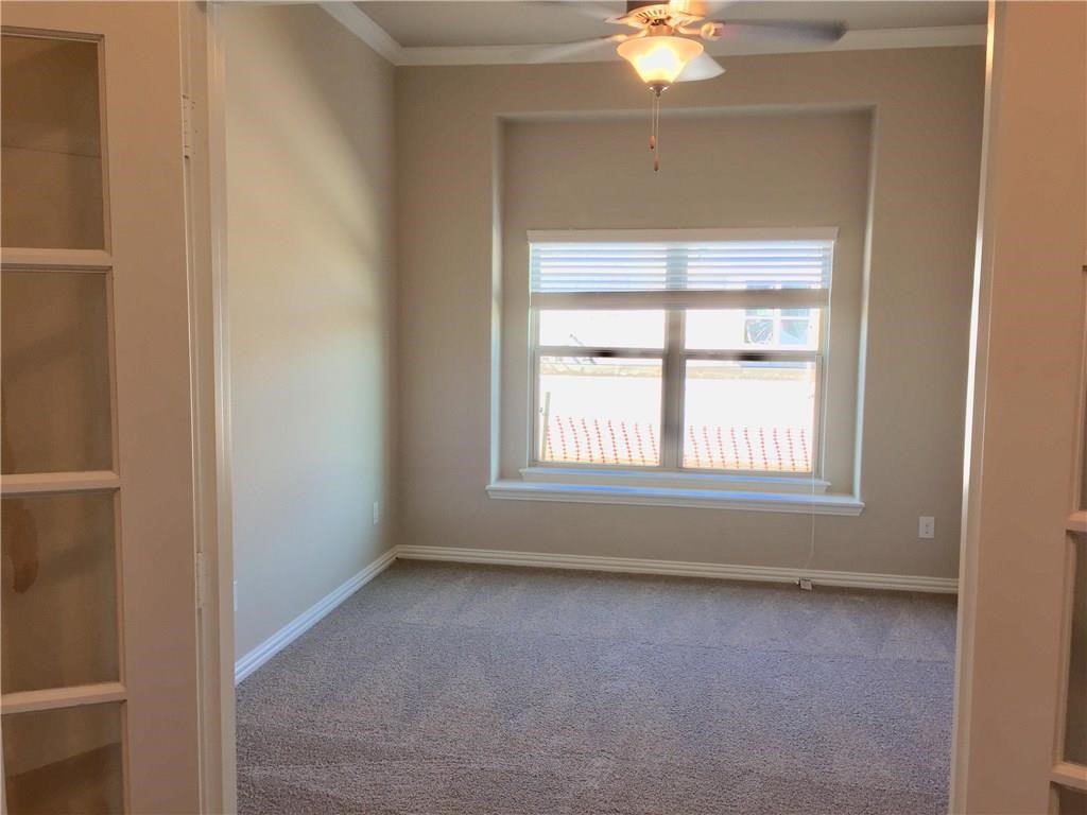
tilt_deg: -7.1
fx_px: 911
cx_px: 544
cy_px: 408
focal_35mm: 29
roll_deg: -1.7
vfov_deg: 48.2
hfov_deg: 61.7
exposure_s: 1/40
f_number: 2.2
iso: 32
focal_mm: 4.15
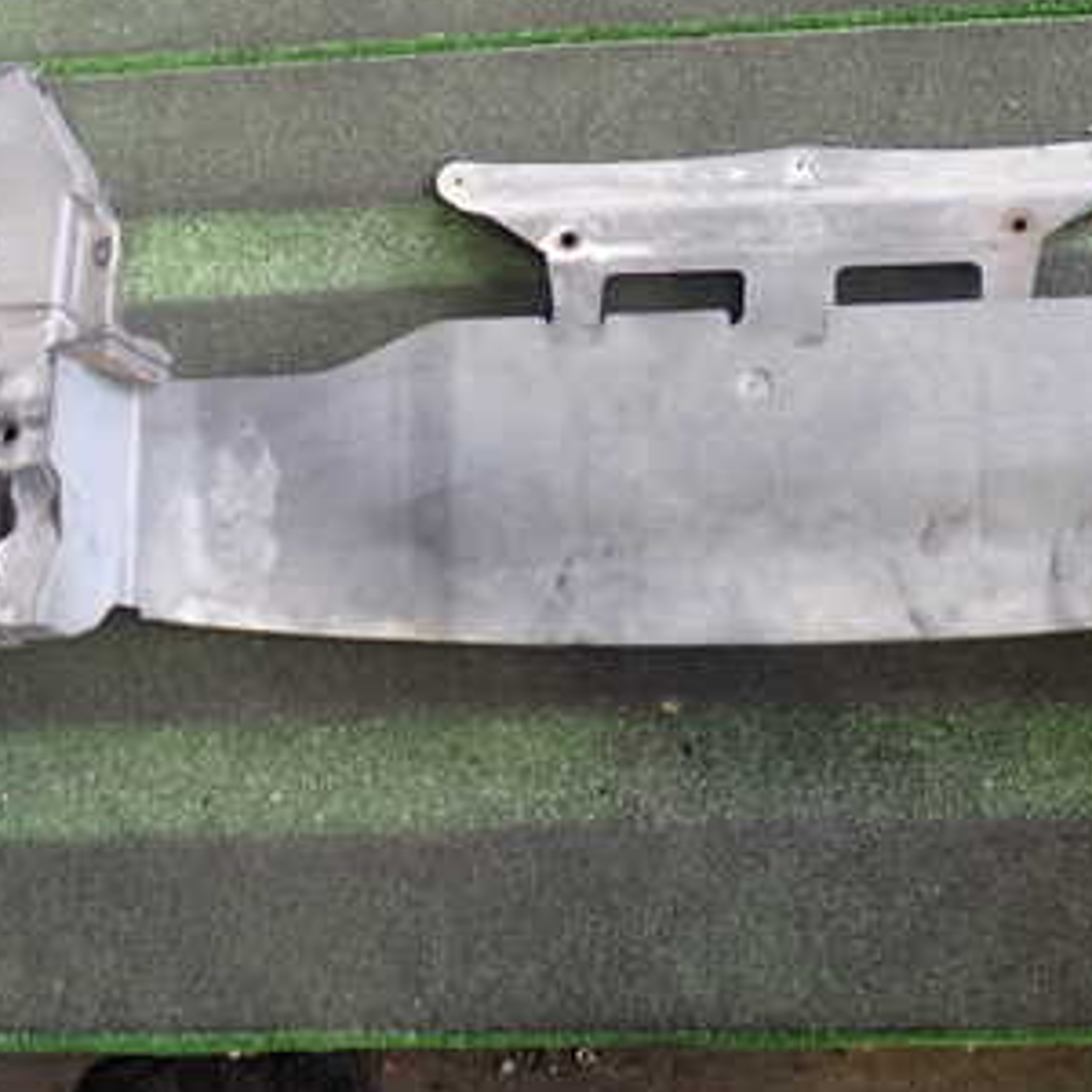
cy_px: 415
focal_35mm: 53
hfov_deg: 31.5
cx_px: 837
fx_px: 1892
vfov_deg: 32.1
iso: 250
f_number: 2.3
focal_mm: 5.4
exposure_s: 1/30
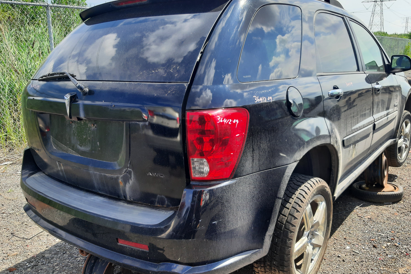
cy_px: 139
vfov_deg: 43.6
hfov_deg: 61.9
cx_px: 221
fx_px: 342
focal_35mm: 30
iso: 40
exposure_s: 1/610
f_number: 1.7
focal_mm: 3.92
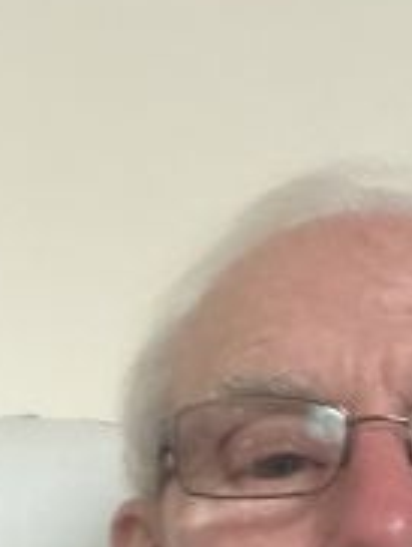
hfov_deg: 18.6
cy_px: 631
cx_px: 304
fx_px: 1251
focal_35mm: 79
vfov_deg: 22.9
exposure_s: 1/16
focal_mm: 2.71
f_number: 2.2
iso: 800
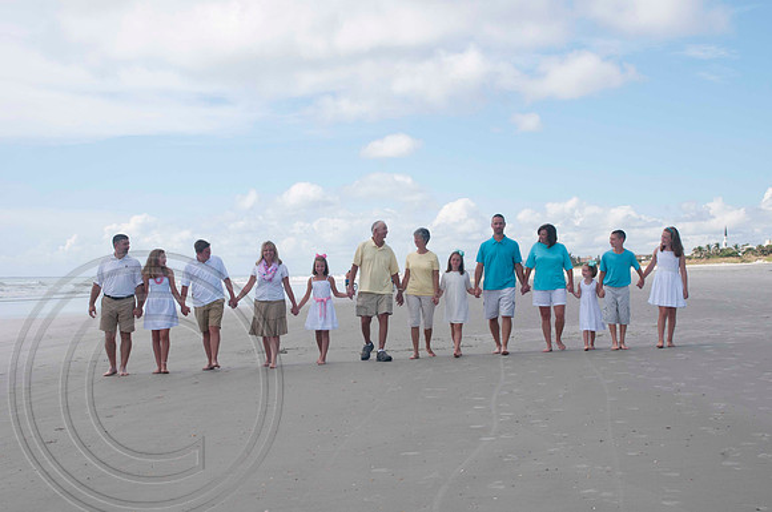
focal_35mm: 57
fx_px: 1221
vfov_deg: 23.7
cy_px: 256
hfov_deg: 35.1
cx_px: 386
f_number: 10
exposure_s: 1/250
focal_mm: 38
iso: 100
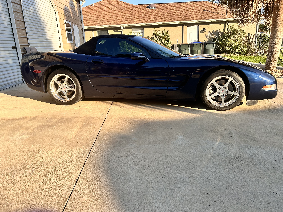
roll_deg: +3.3
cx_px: 142
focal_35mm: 26
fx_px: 213
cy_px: 106
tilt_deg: -16.8
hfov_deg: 67.3
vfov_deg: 53.1
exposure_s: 1/1412
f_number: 1.5
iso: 50
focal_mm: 5.7
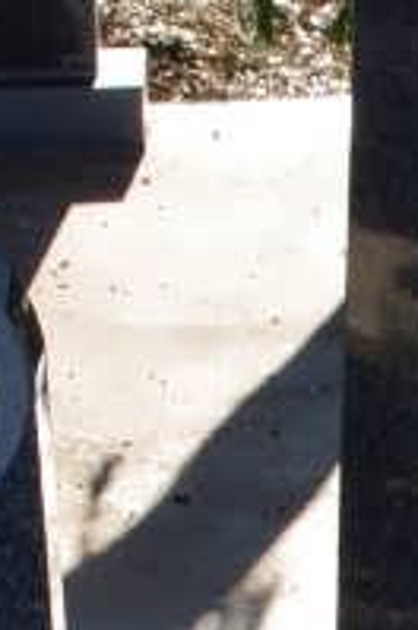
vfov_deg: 10.6
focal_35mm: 187
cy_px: 958
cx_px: 589
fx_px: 3268
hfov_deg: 7.2
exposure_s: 1/60
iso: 200
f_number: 11
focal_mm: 21.25
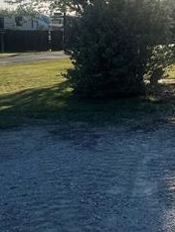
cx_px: 268
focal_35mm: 82
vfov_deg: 23.6
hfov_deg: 16.3
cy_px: 67
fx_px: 552
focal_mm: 5.1
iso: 32
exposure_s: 1/5128
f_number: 1.6
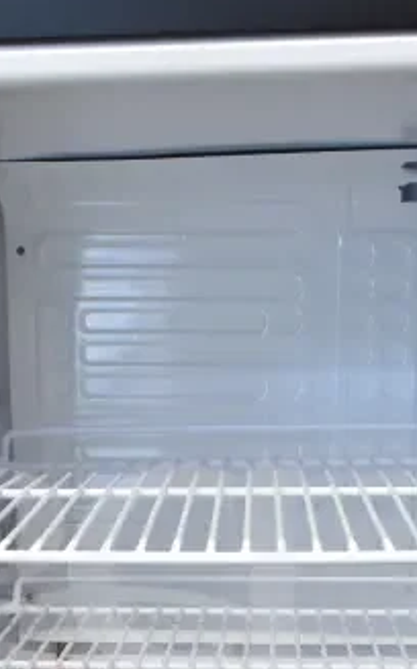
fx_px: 1402
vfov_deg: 25.8
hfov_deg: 16.8
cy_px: 628
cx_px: 117
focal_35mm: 77
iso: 1400
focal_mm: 18
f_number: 3.5
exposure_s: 1/30
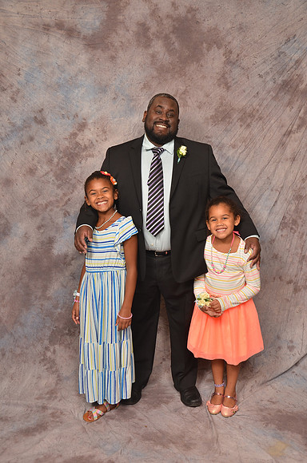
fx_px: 482
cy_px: 232
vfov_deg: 51.4
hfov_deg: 35.3
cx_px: 154
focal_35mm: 38
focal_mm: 25
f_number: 5.6
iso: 200
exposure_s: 1/60
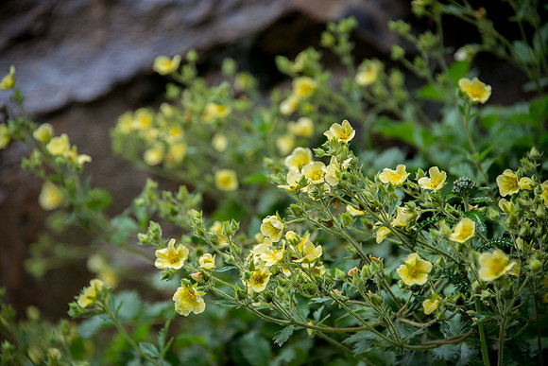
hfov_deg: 8.2
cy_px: 183
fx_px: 3806
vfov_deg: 5.5
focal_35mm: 250
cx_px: 274
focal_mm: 250
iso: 1600
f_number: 6.3
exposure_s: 1/320
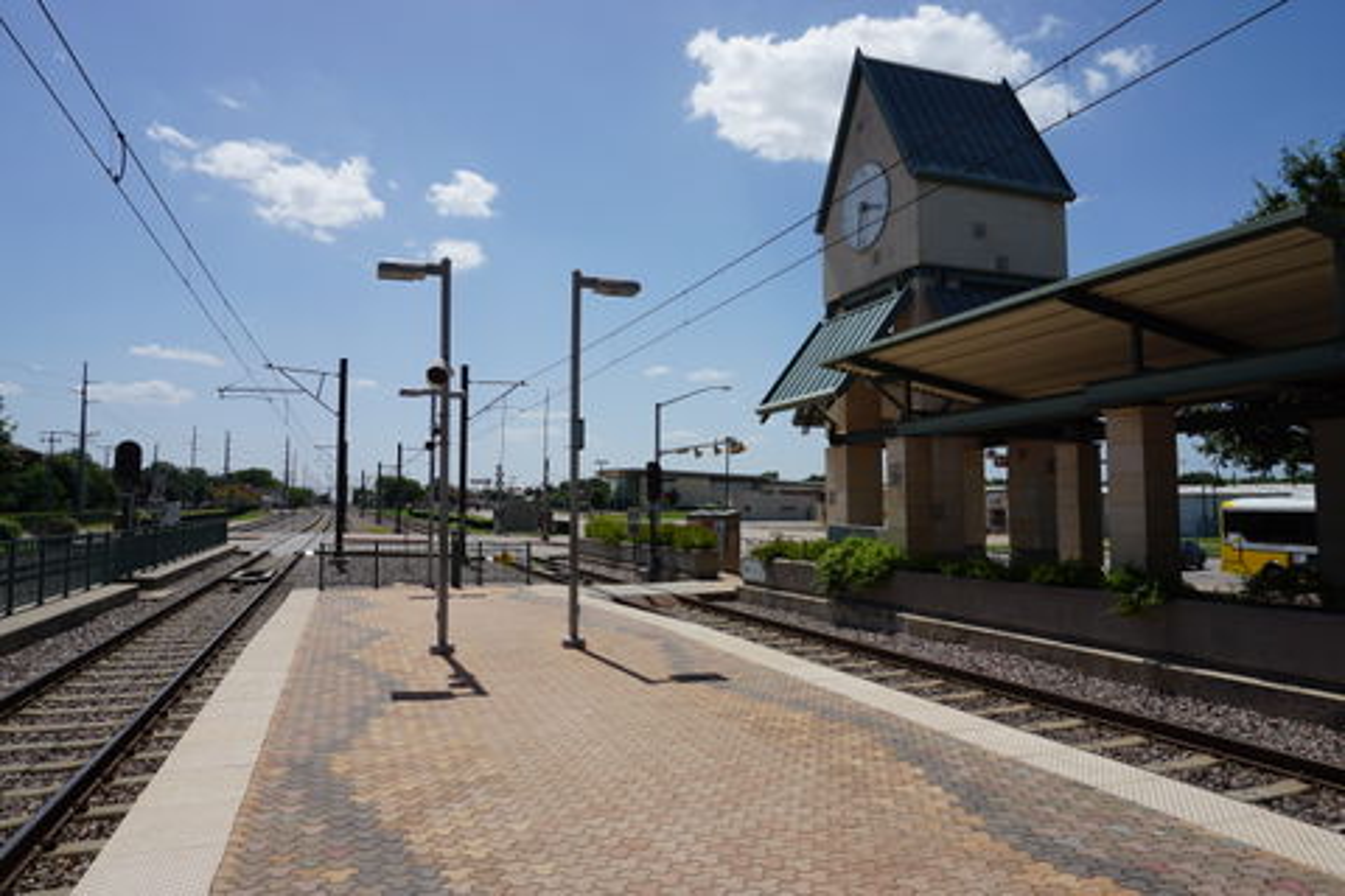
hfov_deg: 73.7
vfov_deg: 53.1
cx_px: 672
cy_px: 448
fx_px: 897
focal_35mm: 24
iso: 100
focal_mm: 16
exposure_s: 1/320
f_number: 11
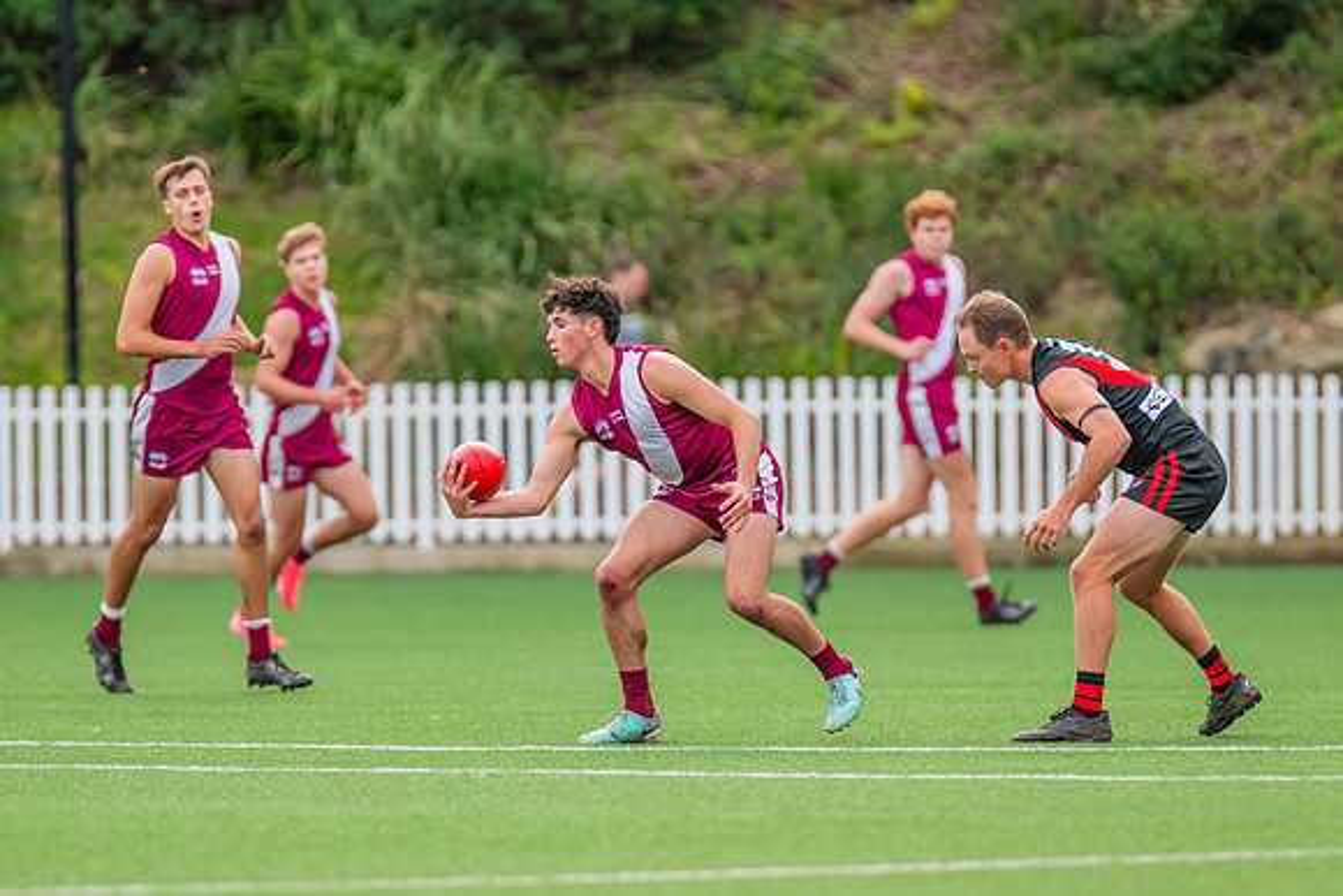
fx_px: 22413
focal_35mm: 601
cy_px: 507
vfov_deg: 2.3
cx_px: 583
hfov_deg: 3.4
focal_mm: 420
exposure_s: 1/1250
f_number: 4.5
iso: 800
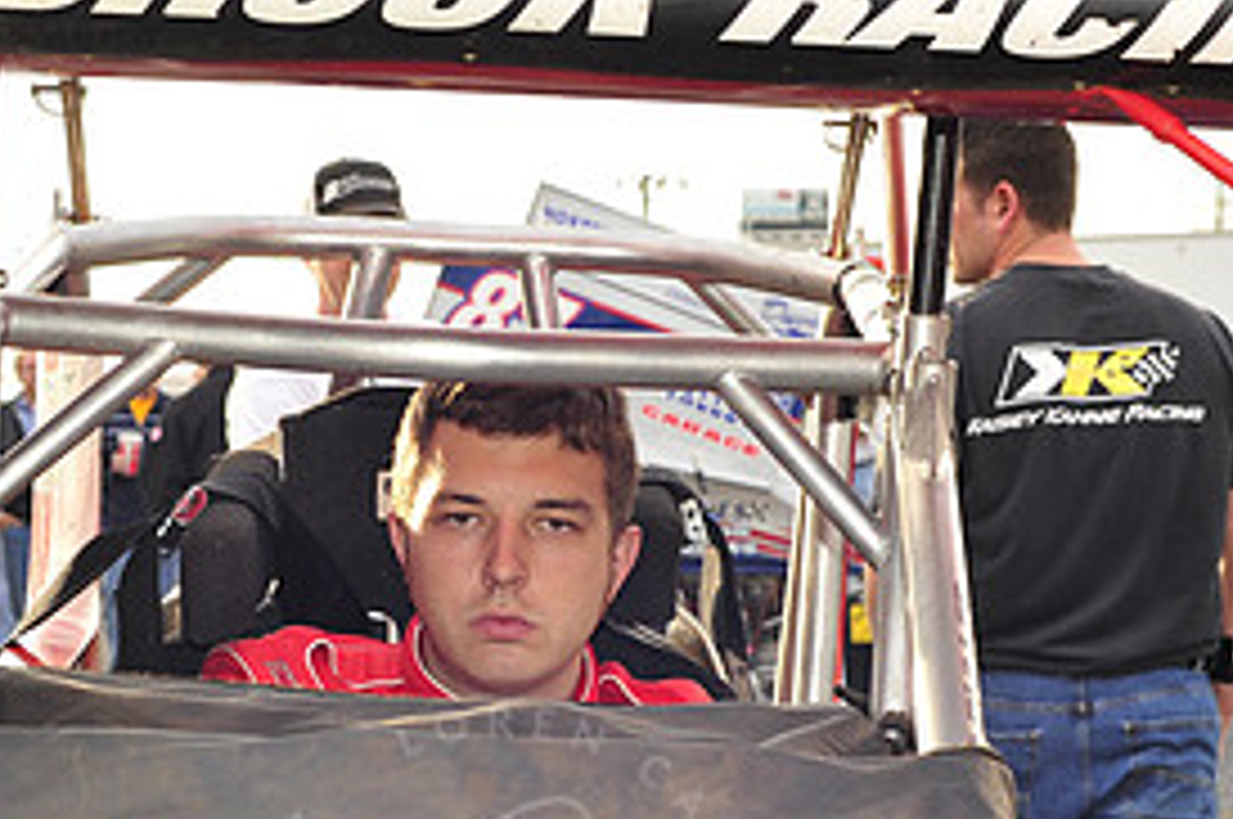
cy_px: 562
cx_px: 500
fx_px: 3626
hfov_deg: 19.3
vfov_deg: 12.9
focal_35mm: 106
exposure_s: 1/250
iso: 500
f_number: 8
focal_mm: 50
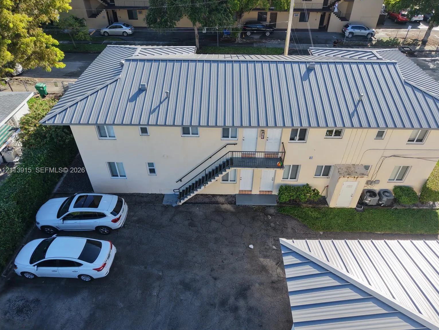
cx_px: 225
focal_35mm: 25
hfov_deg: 69.4
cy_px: 171
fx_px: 317
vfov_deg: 54.9
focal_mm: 8.67
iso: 100
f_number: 1.8
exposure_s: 1/725
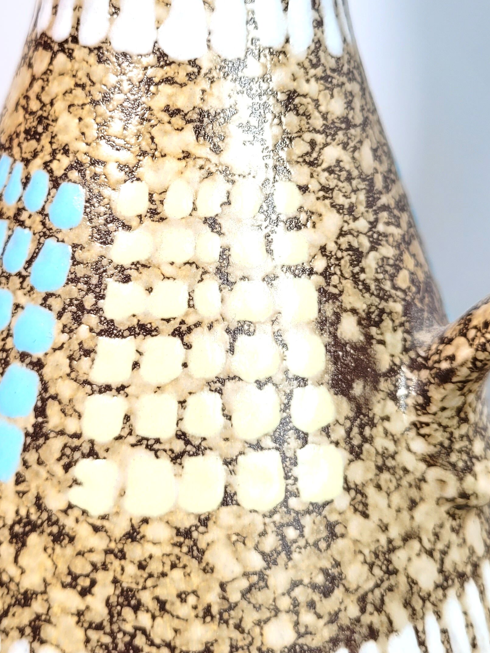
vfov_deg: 38.4
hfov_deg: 29.5
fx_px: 925
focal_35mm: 49
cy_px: 213
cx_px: 178
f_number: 1.8
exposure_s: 1/200
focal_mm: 5.4
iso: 40
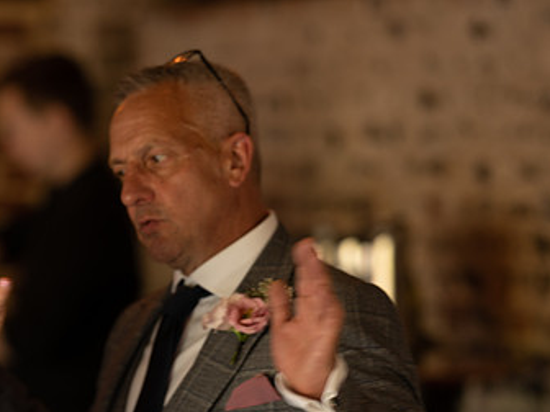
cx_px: 88
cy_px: 341
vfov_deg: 5.9
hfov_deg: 7.8
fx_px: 4004
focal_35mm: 252
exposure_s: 1/60
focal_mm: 135
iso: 125
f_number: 2.2
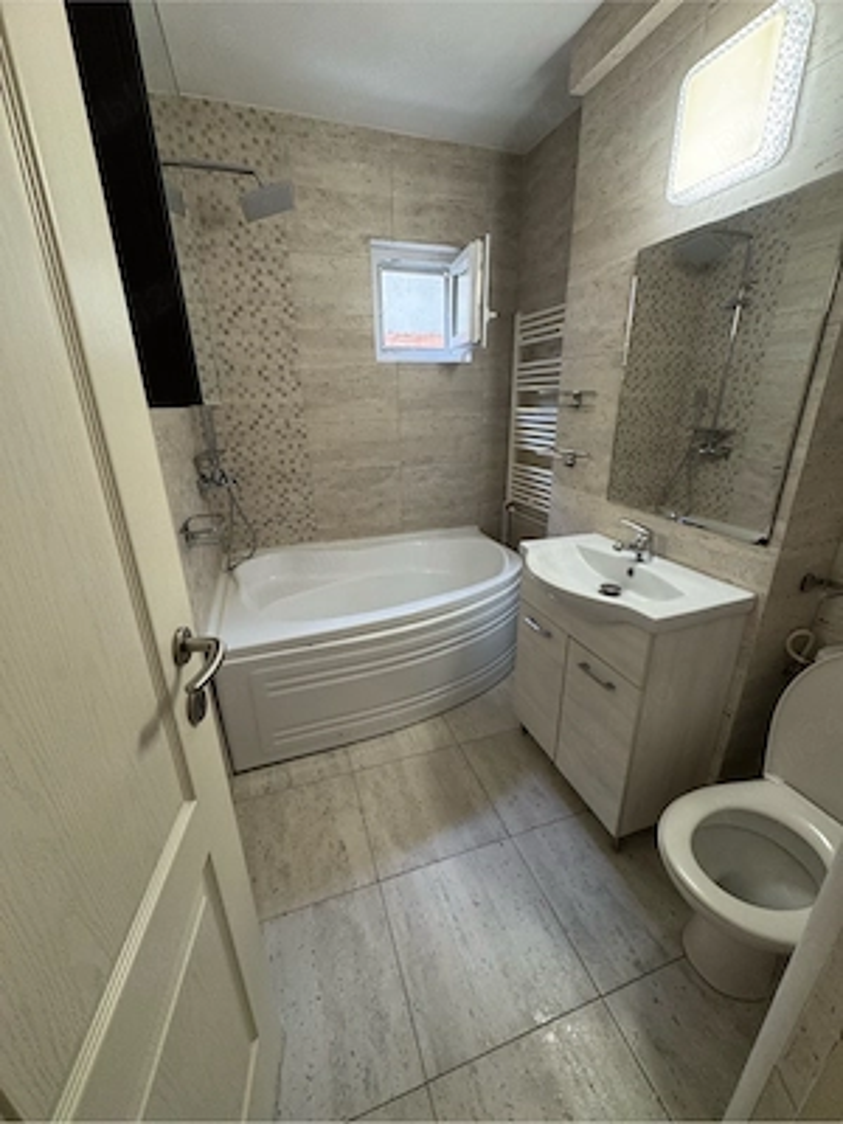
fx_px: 455
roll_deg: +1.0
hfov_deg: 85.7
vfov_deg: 102.1
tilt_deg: -19.3
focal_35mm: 14
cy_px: 562
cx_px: 422
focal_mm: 2.22
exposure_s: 1/100
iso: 125
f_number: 2.2
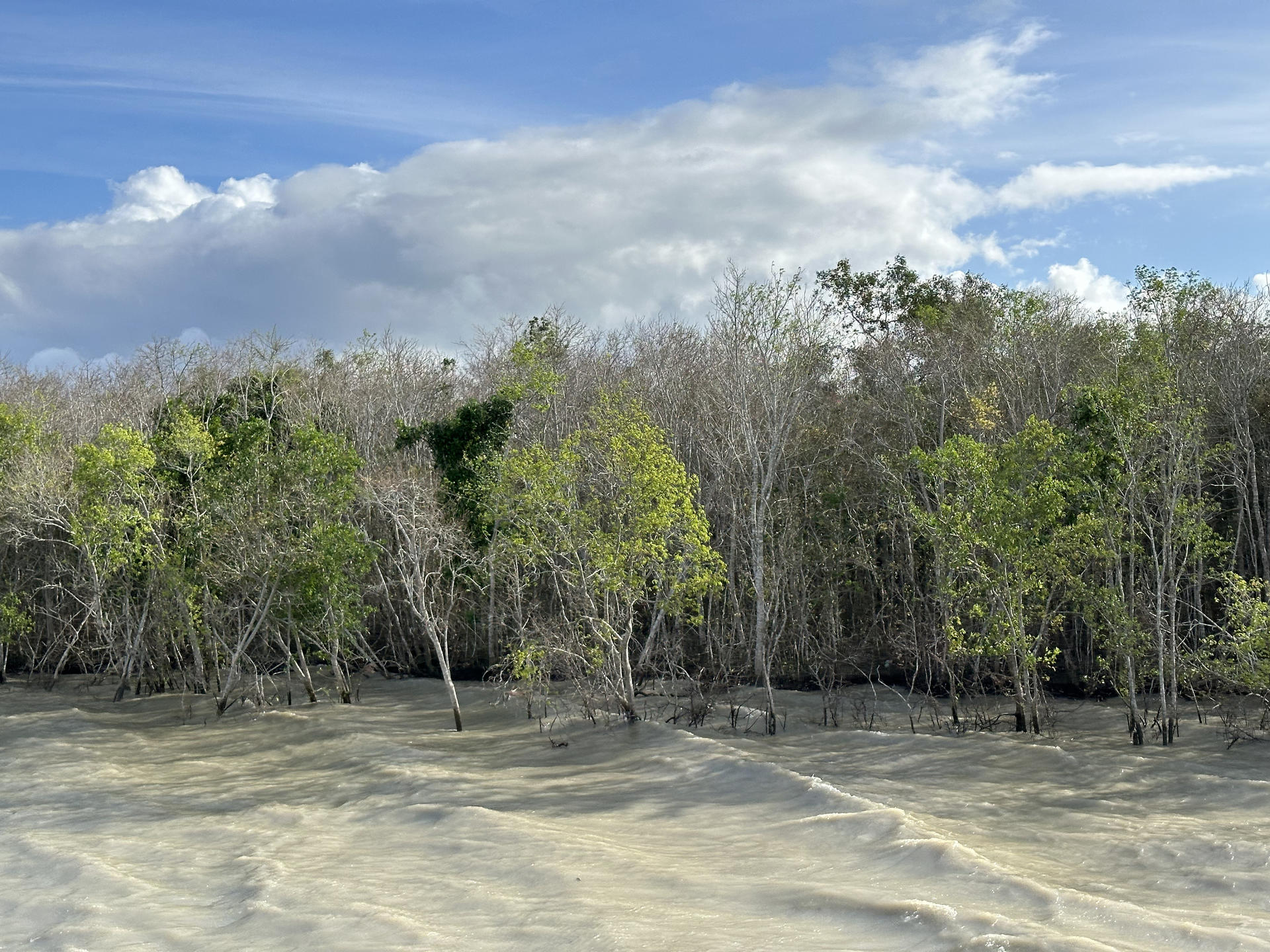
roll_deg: +0.7
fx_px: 1761
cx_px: 635
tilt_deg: +1.2
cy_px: 476
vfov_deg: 30.3
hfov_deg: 39.7
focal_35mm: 48
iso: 64
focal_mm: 6.86
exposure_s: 1/4016
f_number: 1.78
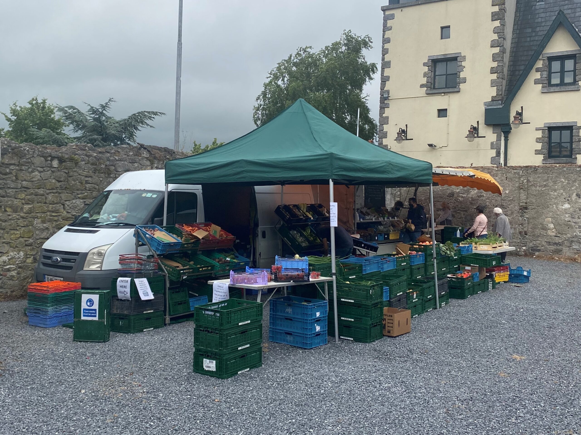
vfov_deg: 53.0
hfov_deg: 67.3
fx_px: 436
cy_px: 218
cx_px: 290
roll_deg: -2.4
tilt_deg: +0.9
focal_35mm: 26
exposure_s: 1/3610
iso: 32
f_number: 1.8
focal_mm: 4.25
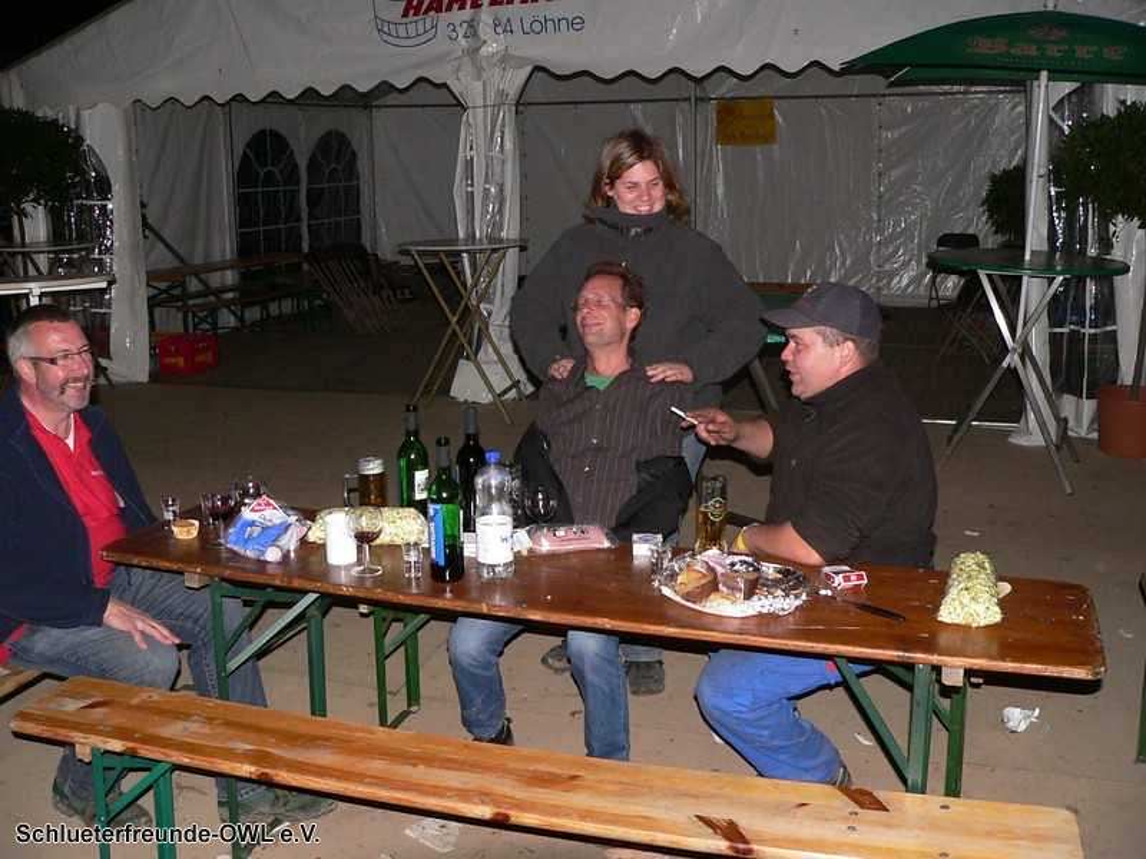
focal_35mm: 36
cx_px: 573
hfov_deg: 51.4
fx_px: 1192
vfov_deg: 39.7
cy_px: 430
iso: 200
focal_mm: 6
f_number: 2.8
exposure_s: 1/60
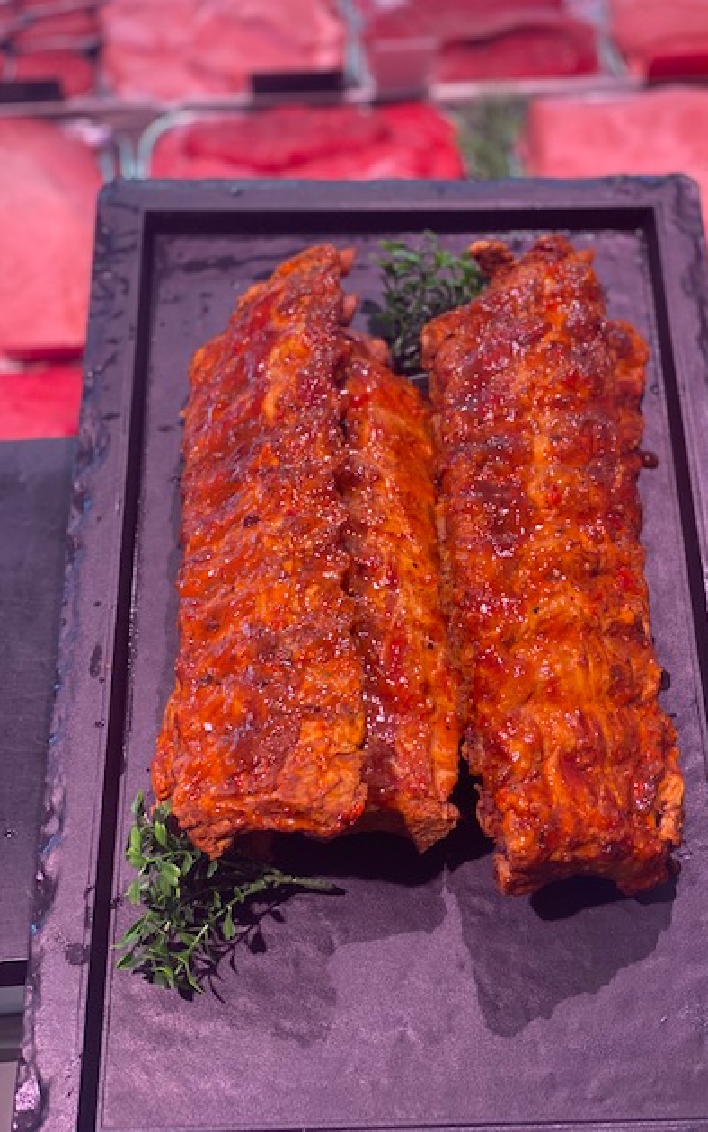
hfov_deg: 23.1
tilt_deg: -52.6
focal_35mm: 56
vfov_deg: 36.3
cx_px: 424
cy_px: 571
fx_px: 1728
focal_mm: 6
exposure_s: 1/100
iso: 125
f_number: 2
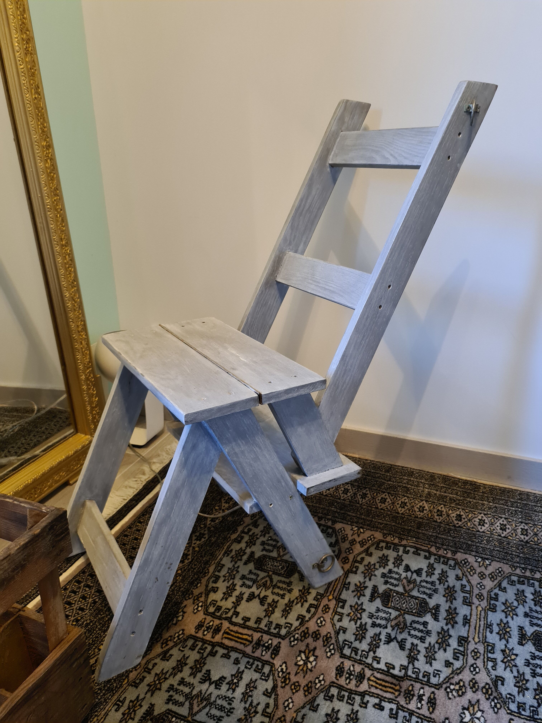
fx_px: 543
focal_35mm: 26
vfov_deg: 67.3
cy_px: 362
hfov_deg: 53.1
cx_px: 271
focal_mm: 5.4
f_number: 1.8
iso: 640
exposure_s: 1/50
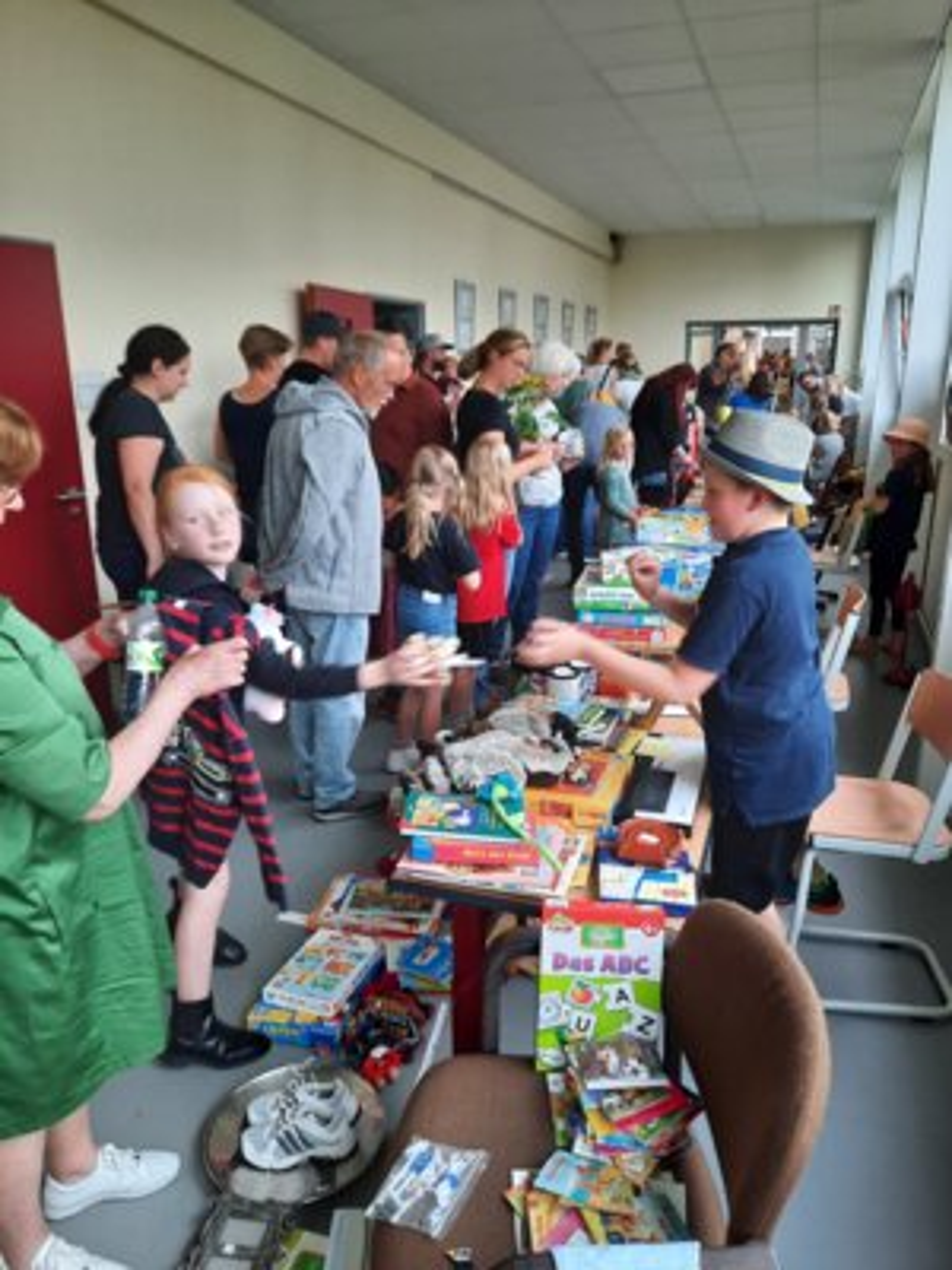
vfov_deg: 69.4
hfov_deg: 54.9
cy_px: 635
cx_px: 476
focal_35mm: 25
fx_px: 917
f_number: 2
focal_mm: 4.6
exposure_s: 1/50
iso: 100
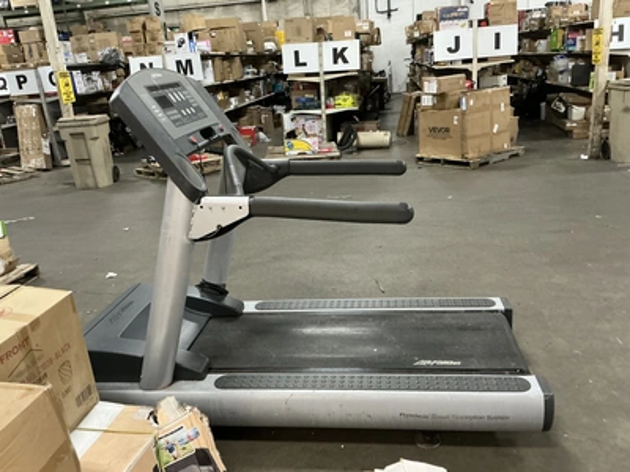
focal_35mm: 28
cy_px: 236
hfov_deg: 63.4
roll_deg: +4.7
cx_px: 315
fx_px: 510
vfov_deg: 49.7
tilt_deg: -18.2
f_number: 1.8
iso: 320
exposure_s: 1/60
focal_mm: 3
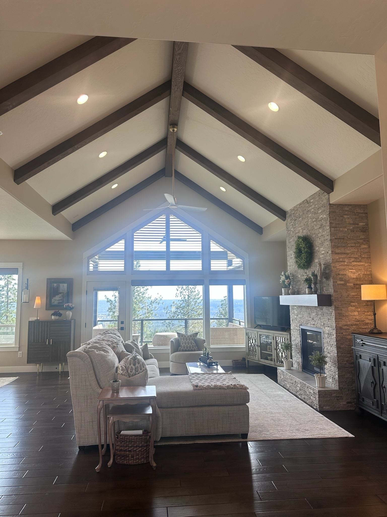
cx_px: 194
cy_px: 258
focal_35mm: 24
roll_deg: +0.3
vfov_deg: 71.6
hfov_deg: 56.8
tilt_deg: +5.4
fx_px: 358
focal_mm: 6.86
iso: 64
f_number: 1.78
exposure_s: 1/189
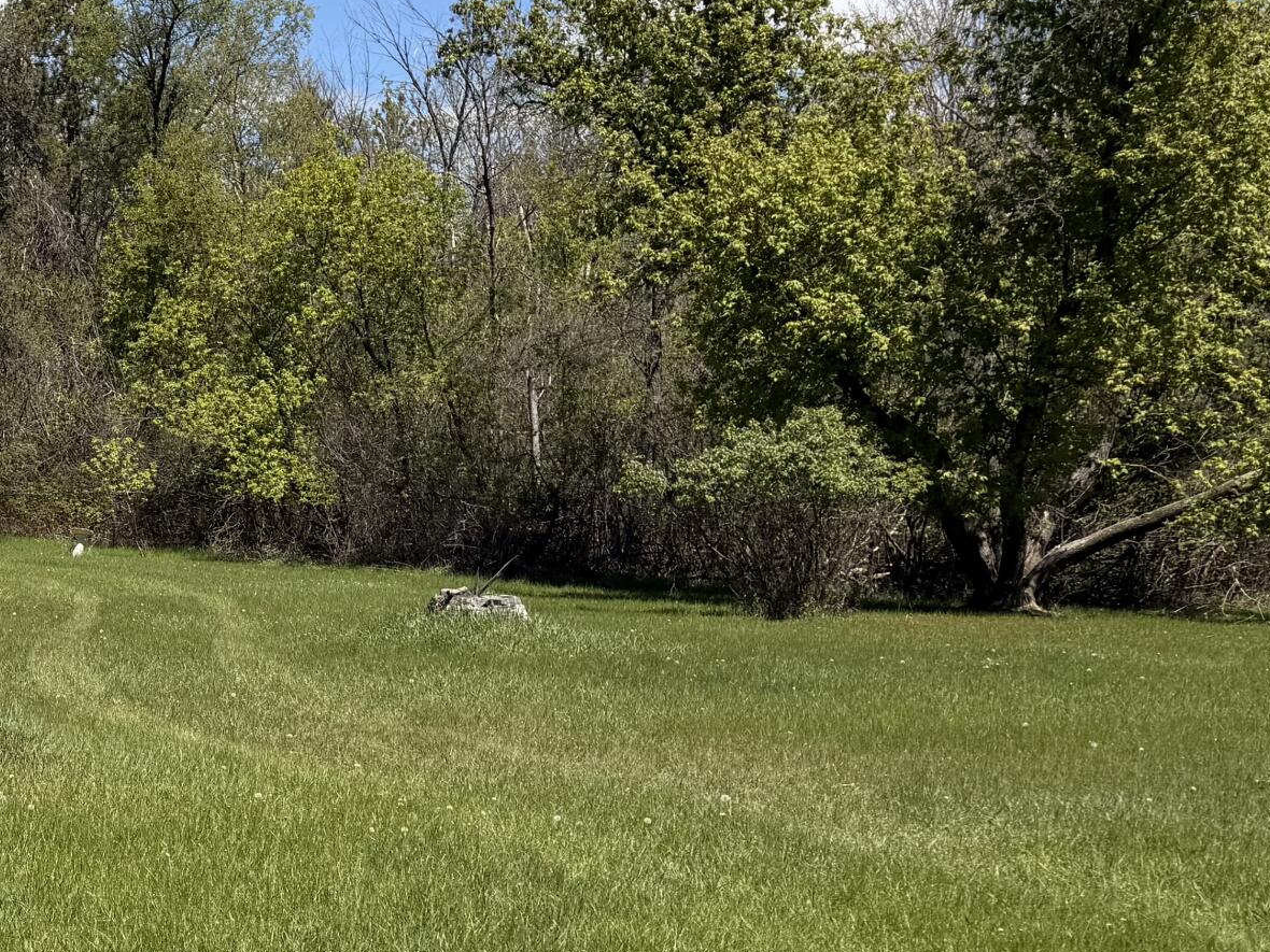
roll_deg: +1.5
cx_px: -211
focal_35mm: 61
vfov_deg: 24.0
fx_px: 2238
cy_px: 515
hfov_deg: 28.1
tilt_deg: -3.1
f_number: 1.78
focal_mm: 6.76
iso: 80
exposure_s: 1/3953
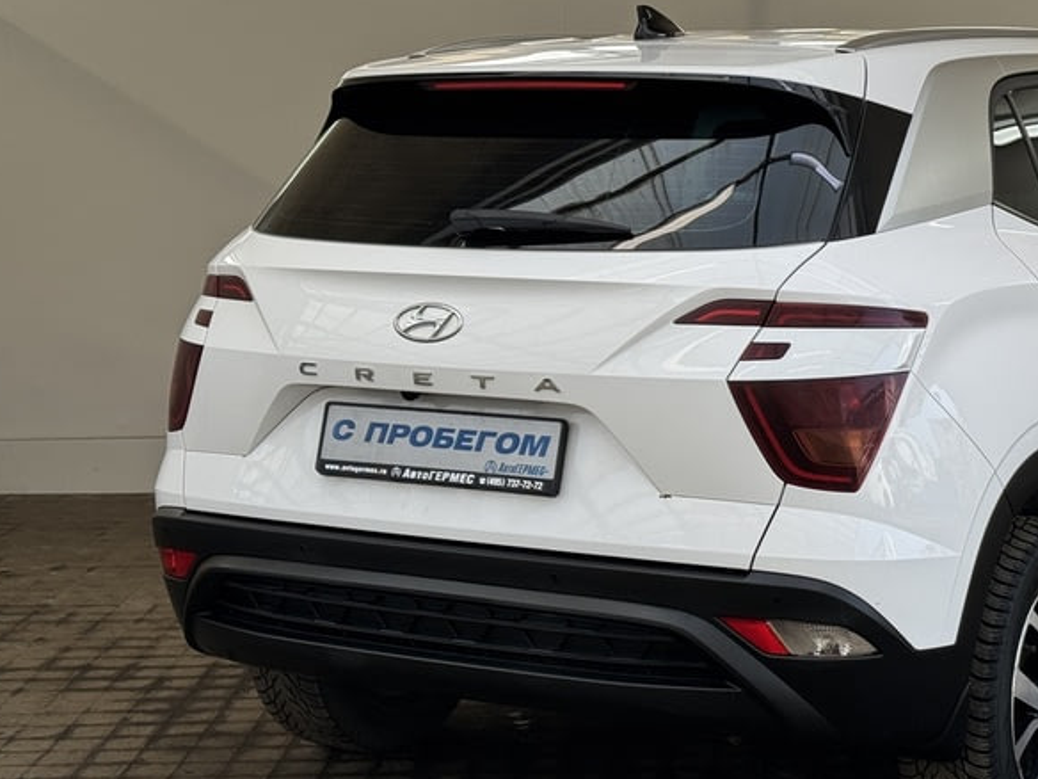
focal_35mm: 74
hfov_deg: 26.0
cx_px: 787
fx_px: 2219
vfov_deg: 19.9
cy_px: 335
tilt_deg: -7.6
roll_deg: -1.0
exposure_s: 1/1043
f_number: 1.78
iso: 64
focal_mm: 6.76
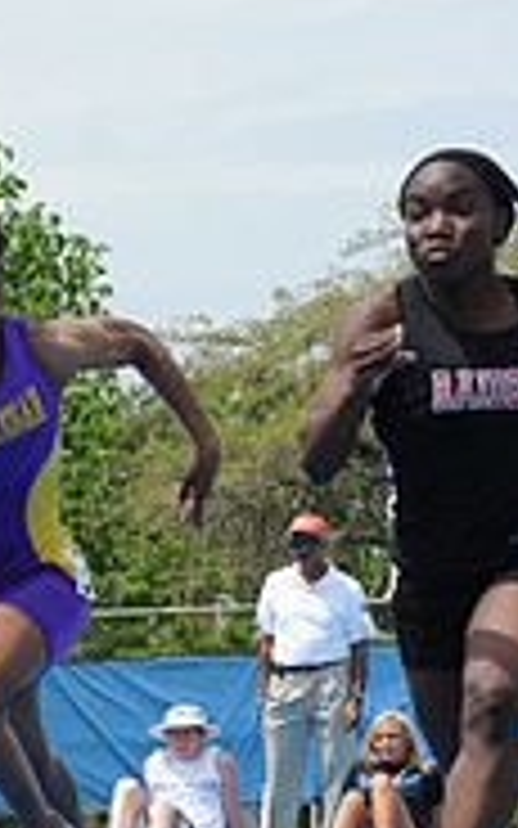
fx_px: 5082
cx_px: -779
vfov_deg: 9.3
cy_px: 706
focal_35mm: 225
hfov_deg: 5.6
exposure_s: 1/2000
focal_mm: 70
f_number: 7.1
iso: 640
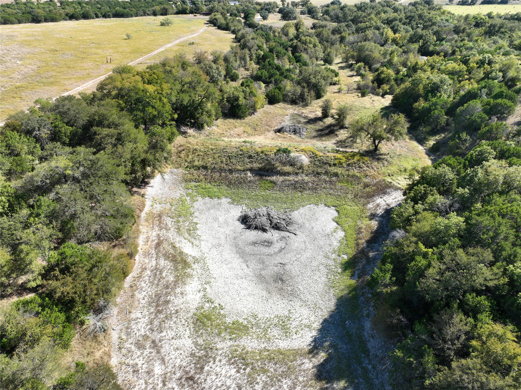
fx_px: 361
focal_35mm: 24
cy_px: 195
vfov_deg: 56.8
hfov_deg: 71.6
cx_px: 260
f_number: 2.8
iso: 100
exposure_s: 1/800
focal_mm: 12.29
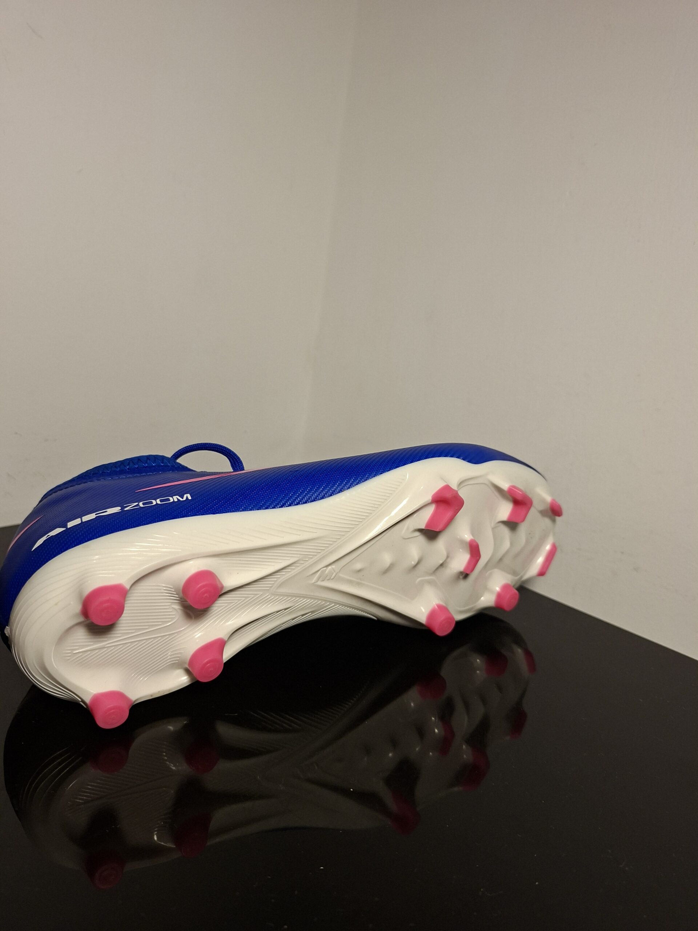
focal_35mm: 23
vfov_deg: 73.9
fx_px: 618
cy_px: 466
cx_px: 349
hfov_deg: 58.9
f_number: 1.8
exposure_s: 1/120
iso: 100
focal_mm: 5.54
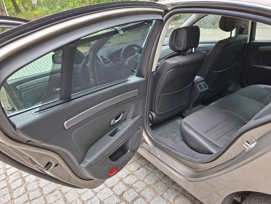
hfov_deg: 73.9
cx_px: 136
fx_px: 180
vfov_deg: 58.9
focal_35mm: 23
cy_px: 102
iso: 125
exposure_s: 1/100
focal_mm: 5.54
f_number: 1.8
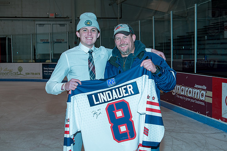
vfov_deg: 27.0
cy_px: 73
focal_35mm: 50
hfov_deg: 39.5
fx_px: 316
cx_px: 118
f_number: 4.5
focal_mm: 32
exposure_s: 1/200
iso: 200
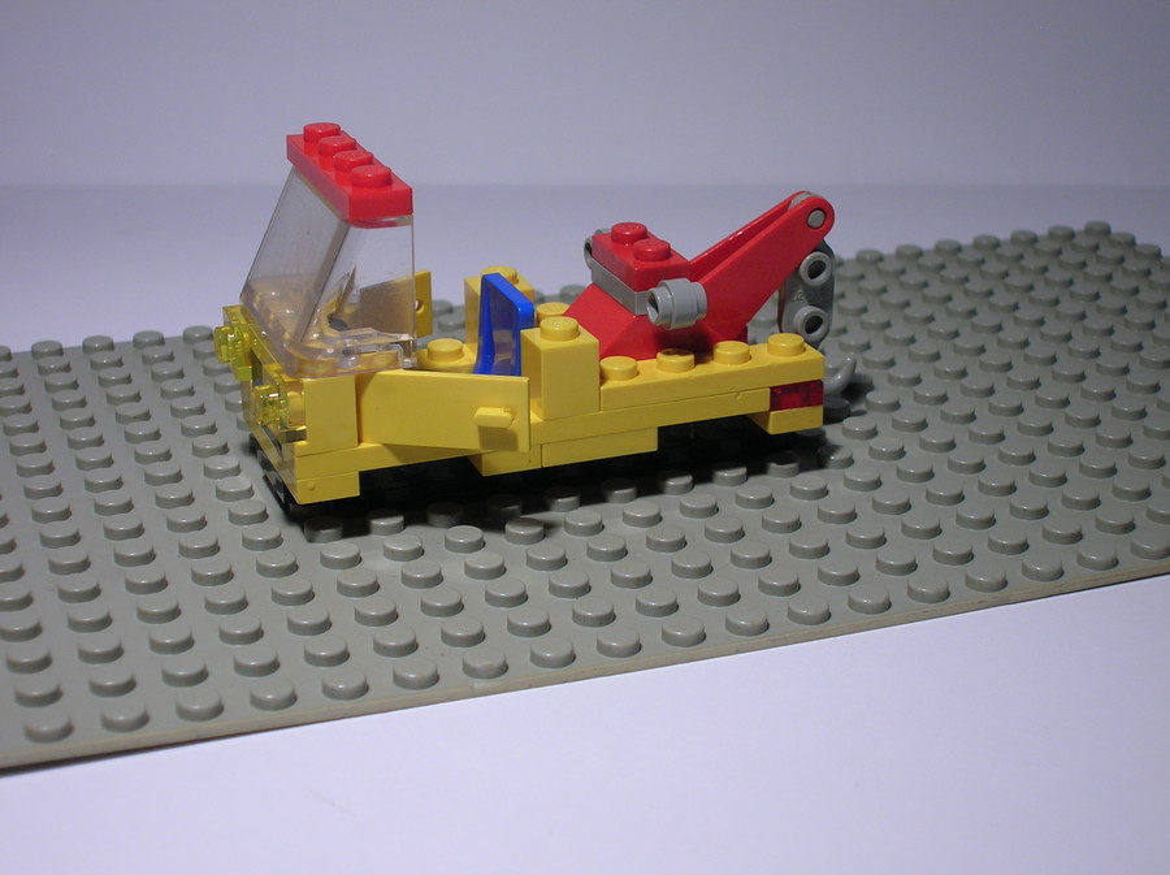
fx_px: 2127
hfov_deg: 30.8
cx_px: 585
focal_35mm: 63
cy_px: 438
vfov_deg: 23.2
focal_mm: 10.4
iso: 50
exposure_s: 1/22.1
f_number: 3.6
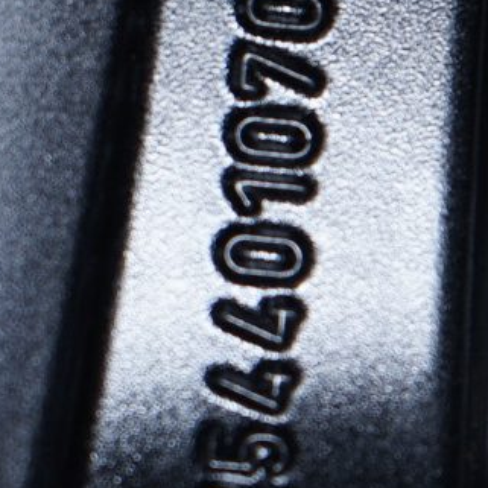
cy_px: 309
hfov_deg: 5.4
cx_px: 597
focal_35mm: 325
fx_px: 5184
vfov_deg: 5.4
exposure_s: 1/125
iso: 250
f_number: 5.6
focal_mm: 64
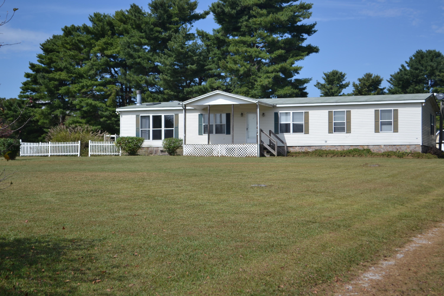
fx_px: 740
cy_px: 148
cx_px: 222
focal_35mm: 60
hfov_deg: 33.4
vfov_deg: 22.6
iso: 100
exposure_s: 1/640
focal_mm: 40
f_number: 5.3
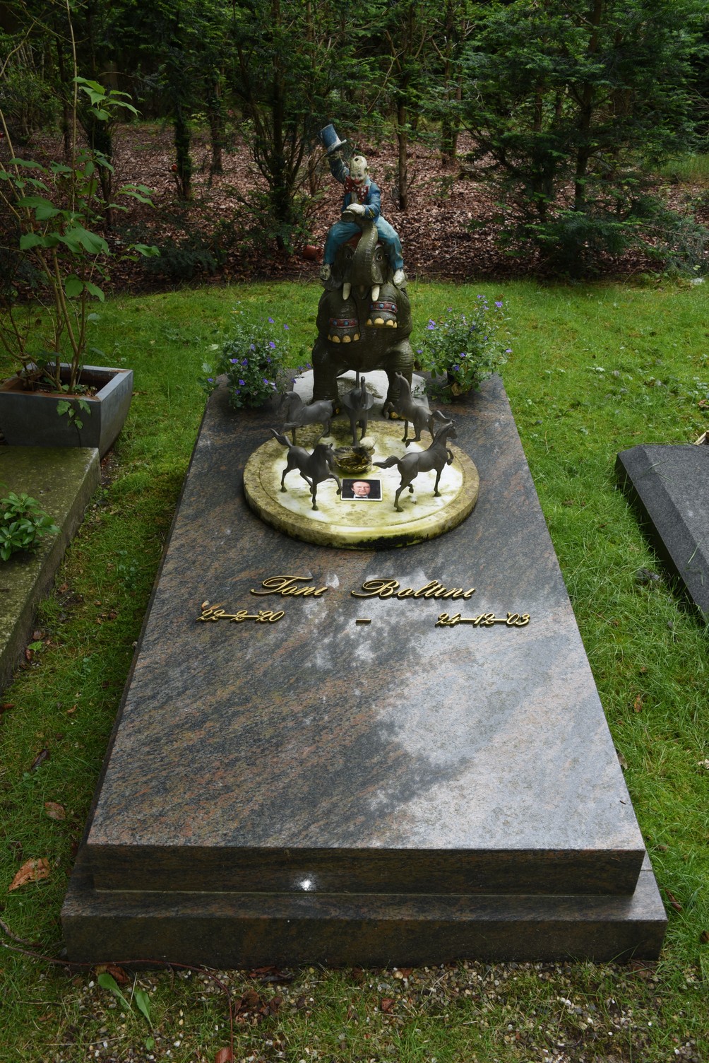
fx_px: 1003
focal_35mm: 34
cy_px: 532
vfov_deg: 55.8
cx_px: 354
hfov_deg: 38.9
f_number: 13
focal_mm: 34
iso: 200
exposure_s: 1/30
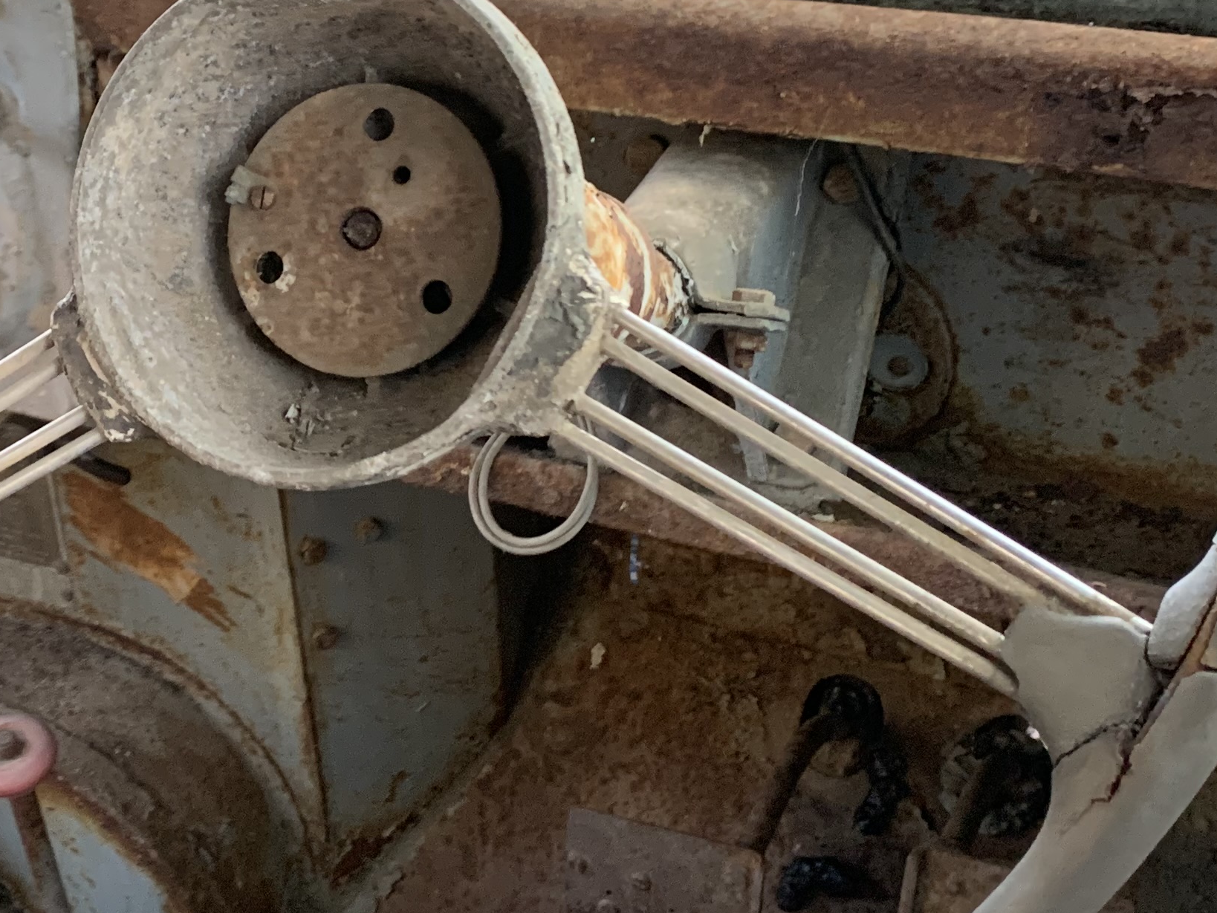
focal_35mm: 64
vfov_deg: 22.8
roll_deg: +6.5
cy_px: 285
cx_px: 169
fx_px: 2250
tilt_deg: -24.7
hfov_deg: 29.3
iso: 200
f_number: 1.8
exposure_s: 1/60
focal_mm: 4.25
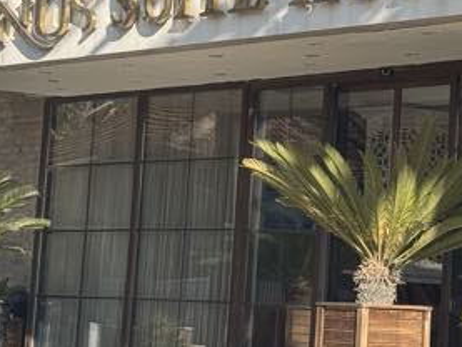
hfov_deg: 11.3
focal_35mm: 173
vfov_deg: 8.5
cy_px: -60
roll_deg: -2.4
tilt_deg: +9.6
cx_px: 509
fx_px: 2310
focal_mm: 6.76
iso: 64
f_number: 1.78
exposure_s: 1/2513
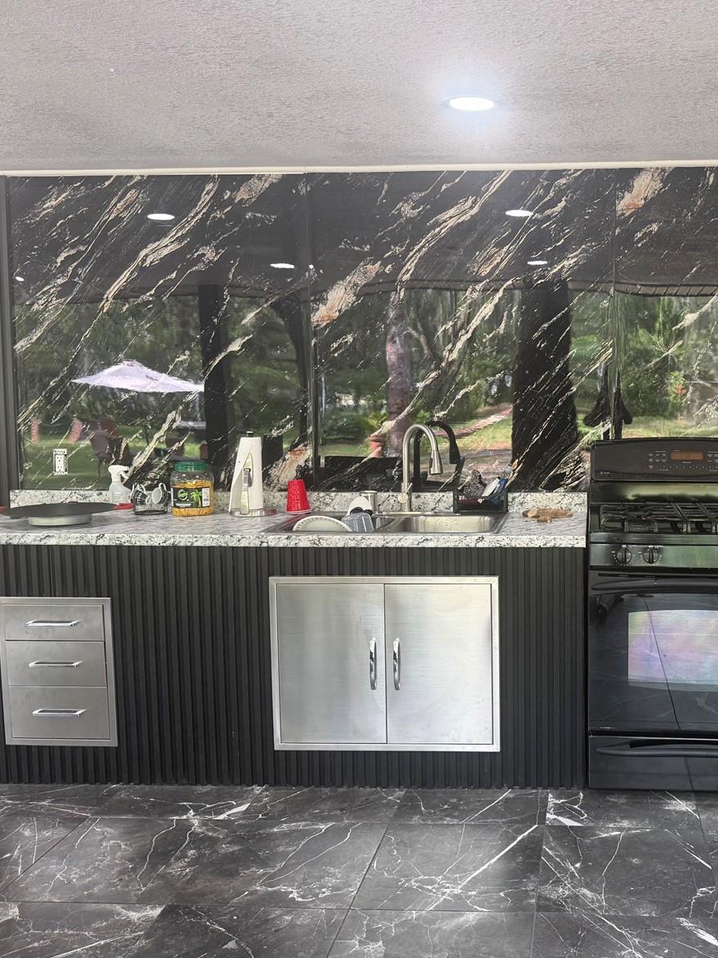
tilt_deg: -4.0
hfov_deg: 41.5
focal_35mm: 33
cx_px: 551
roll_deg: +0.2
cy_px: 466
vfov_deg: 55.3
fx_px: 913
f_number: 1.78
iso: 200
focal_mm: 6.76
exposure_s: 1/121
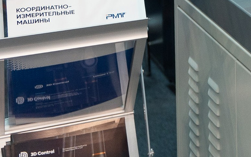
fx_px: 1032
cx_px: 576
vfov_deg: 7.9
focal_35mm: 151
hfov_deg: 11.7
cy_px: -244
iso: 250
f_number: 2.8
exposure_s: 1/100
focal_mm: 28
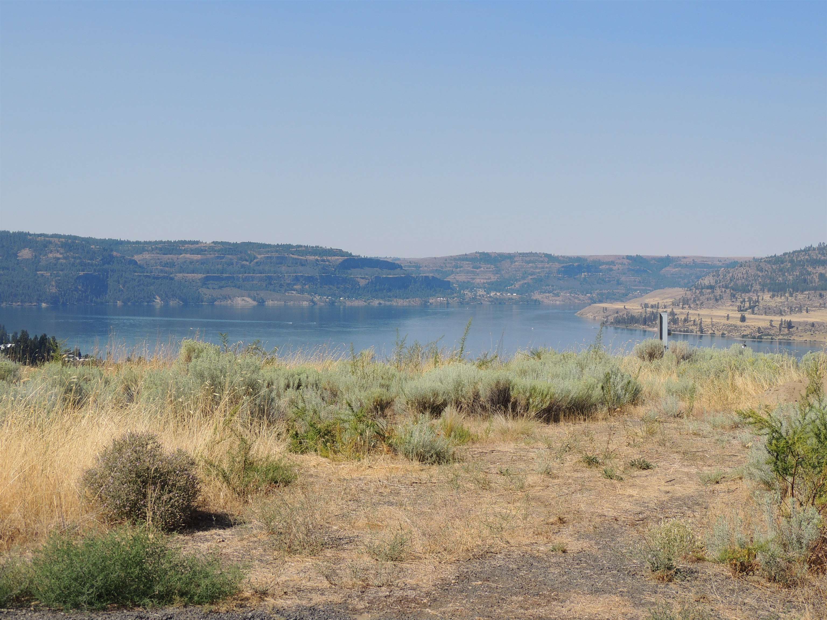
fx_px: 1195
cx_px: 414
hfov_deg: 38.2
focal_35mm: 50
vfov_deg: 29.1
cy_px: 310
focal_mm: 8.9
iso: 100
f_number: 3.6
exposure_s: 1/1250
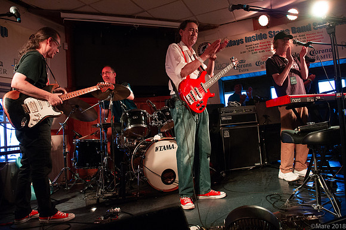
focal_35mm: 24
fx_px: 231
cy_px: 115
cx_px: 173
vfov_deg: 53.1
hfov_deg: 73.8
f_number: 6.3
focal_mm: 24
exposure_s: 1/60
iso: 6400
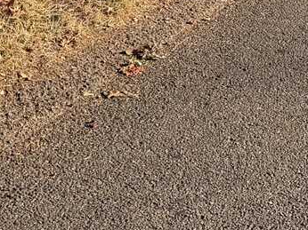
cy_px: -286
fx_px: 987
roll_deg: +0.4
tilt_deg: -2.7
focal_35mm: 111
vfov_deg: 11.5
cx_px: 226
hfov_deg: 17.6
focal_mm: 6.76
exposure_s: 1/1653
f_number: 1.78
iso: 80
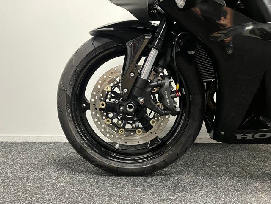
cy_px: 102
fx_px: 204
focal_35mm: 26
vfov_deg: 53.1
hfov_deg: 67.3
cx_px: 136
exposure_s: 1/33
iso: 400
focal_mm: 5.1
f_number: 1.6
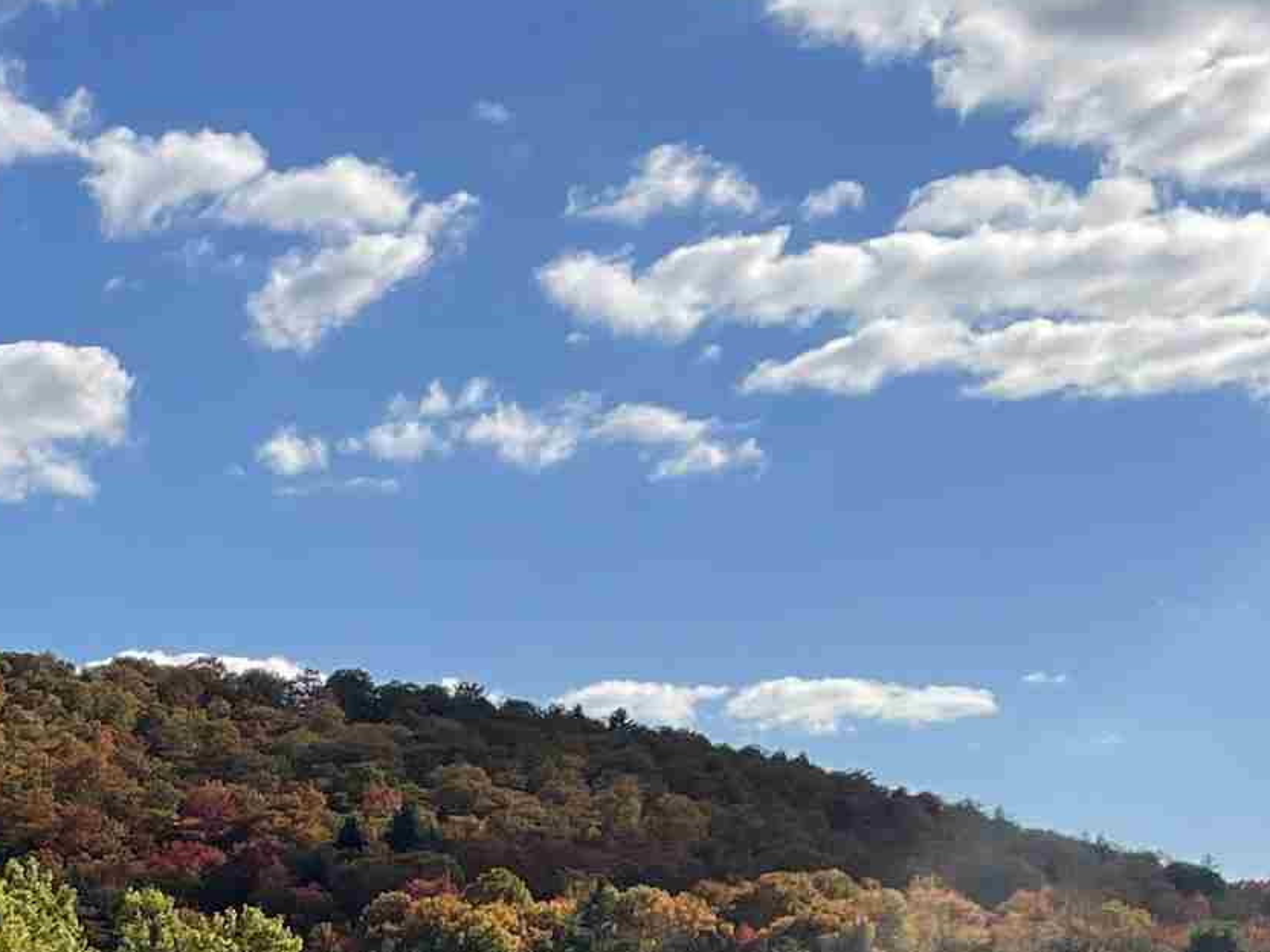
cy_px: 1402
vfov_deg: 14.4
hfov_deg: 19.2
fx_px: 3522
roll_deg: -0.9
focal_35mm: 96
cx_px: -266
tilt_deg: -6.3
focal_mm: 4.2
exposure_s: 1/5556
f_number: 1.6
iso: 32
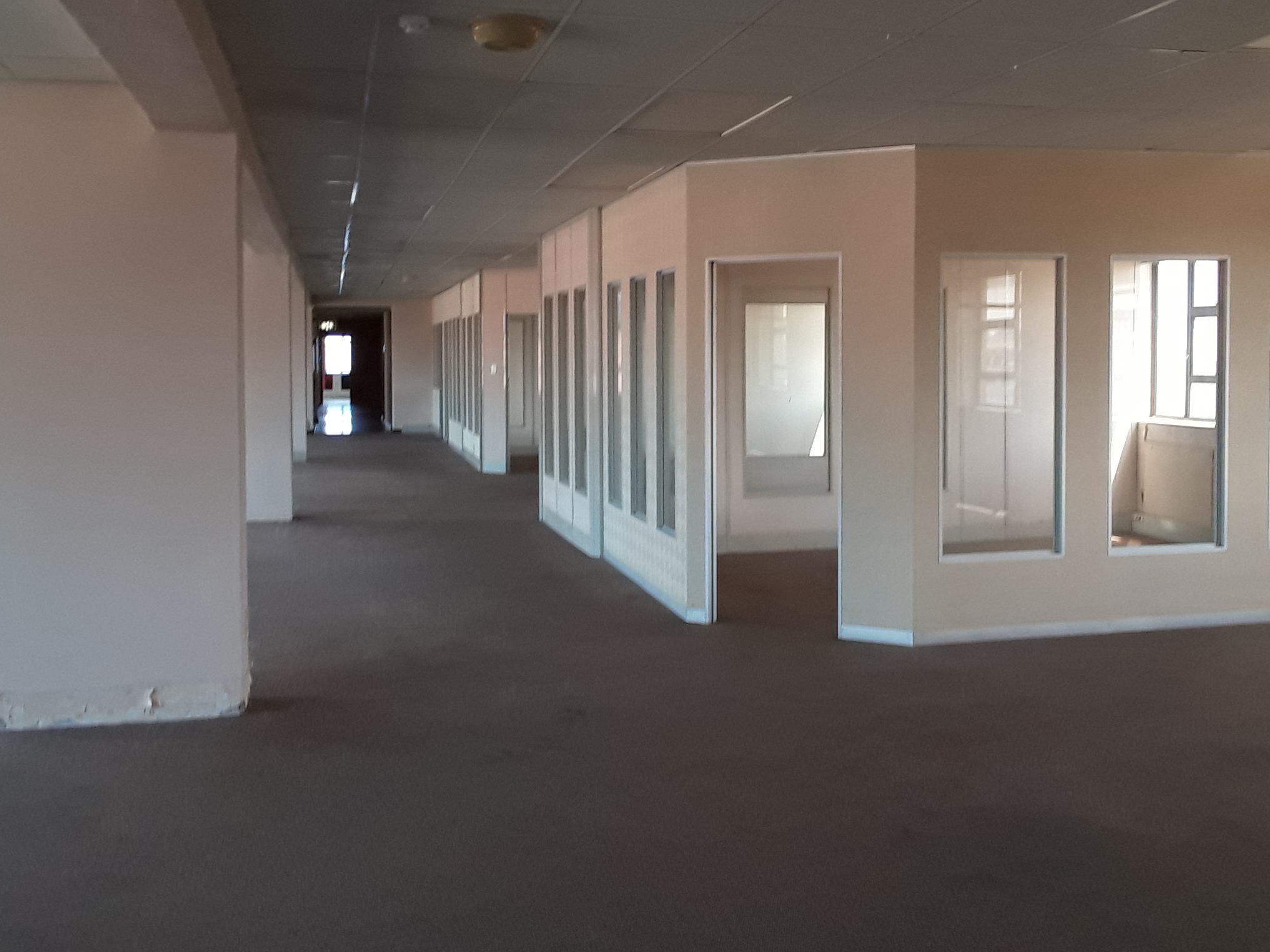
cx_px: 695
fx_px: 1394
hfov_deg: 48.9
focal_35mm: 38
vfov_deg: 37.6
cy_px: 390
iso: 50
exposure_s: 1/50
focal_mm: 2.2
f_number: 1.9
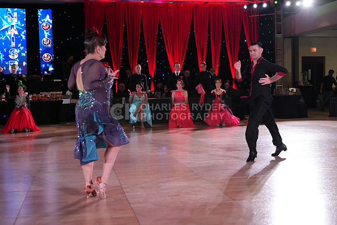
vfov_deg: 30.5
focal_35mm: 44
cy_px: 112
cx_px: 168
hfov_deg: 44.5
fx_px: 412
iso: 4000
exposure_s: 1/400
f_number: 4.5
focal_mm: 44
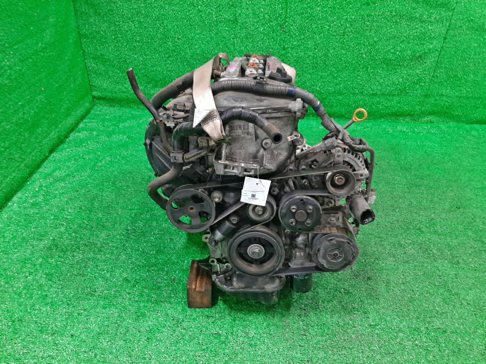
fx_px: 365
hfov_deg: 67.3
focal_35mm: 26
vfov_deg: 53.1
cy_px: 182
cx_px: 243
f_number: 1.7
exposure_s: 1/50
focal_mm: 3.93
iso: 171
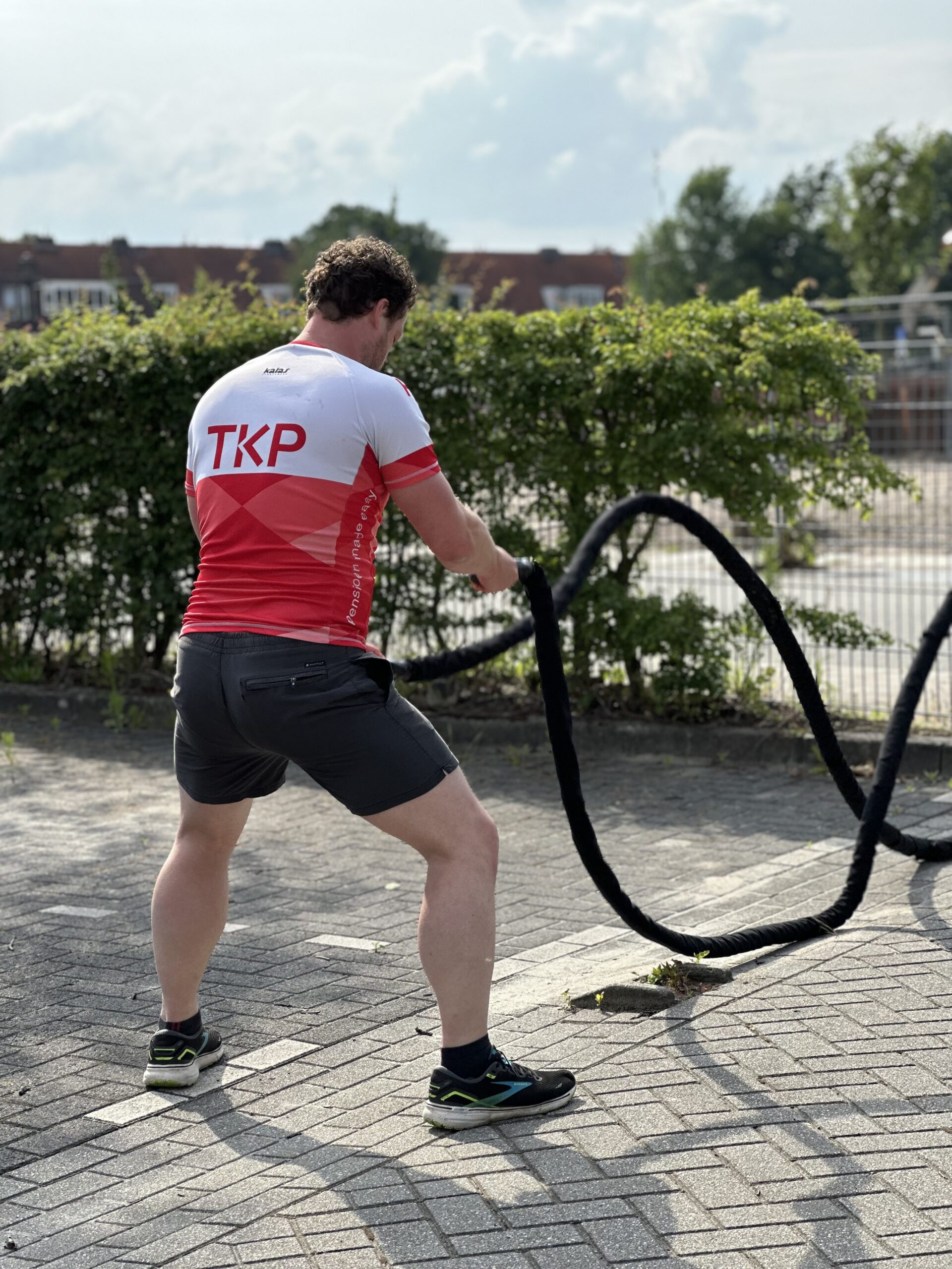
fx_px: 2824
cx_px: 476
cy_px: 634
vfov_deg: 25.3
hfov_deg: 19.1
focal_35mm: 77
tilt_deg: -3.0
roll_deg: +1.4
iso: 32
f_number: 2.8
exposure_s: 1/508
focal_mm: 9
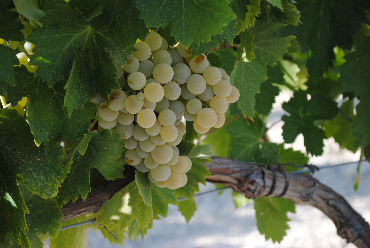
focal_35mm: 78
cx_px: 185
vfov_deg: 17.5
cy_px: 124
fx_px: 803
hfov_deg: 26.0
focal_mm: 52
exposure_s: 1/125
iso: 125
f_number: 5.6
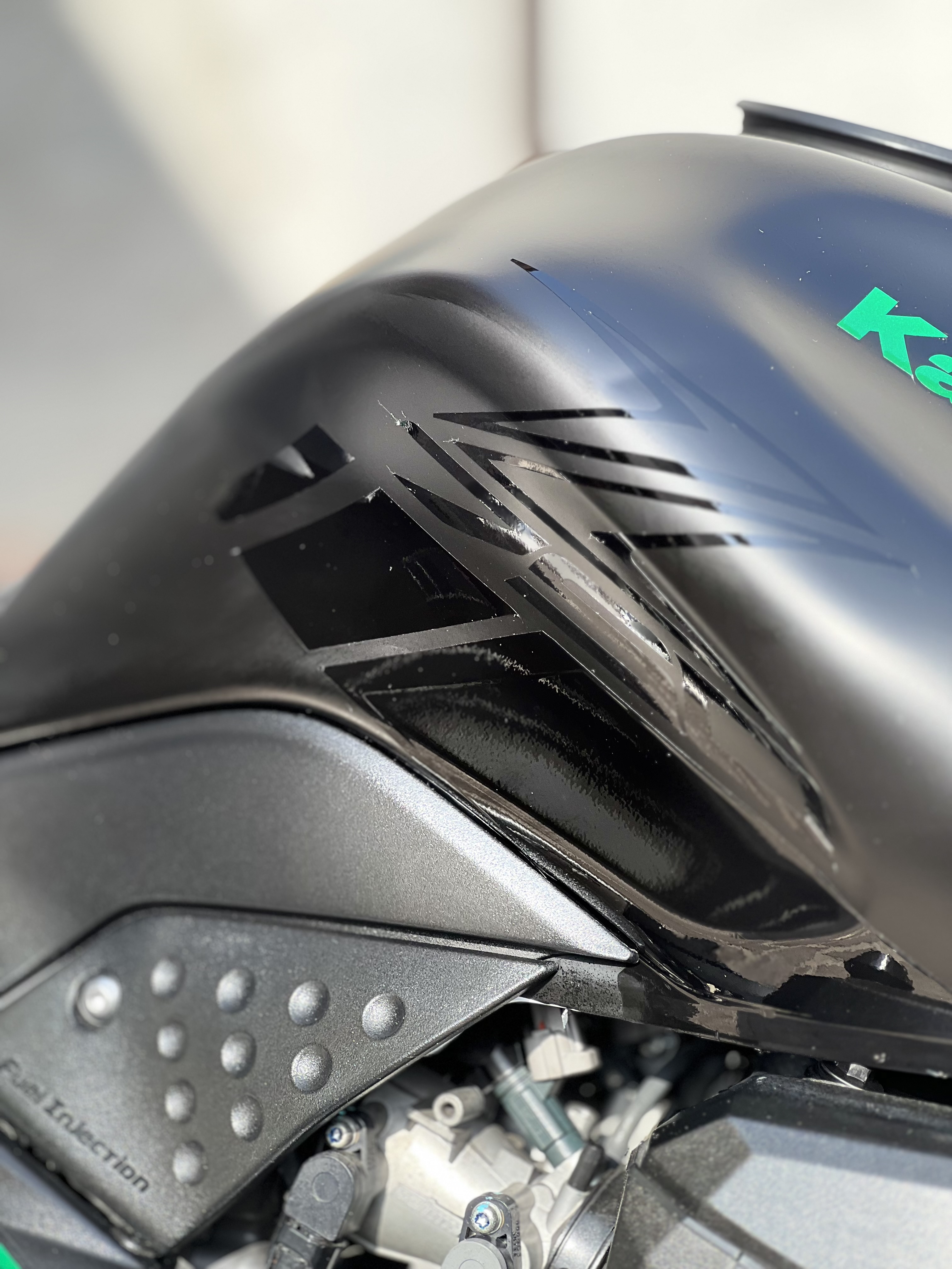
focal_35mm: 77
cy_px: 634
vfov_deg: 25.3
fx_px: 2824
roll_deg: -1.6
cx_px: 476
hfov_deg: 19.1
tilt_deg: -14.9
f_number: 2.8
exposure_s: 1/133
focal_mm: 9
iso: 25
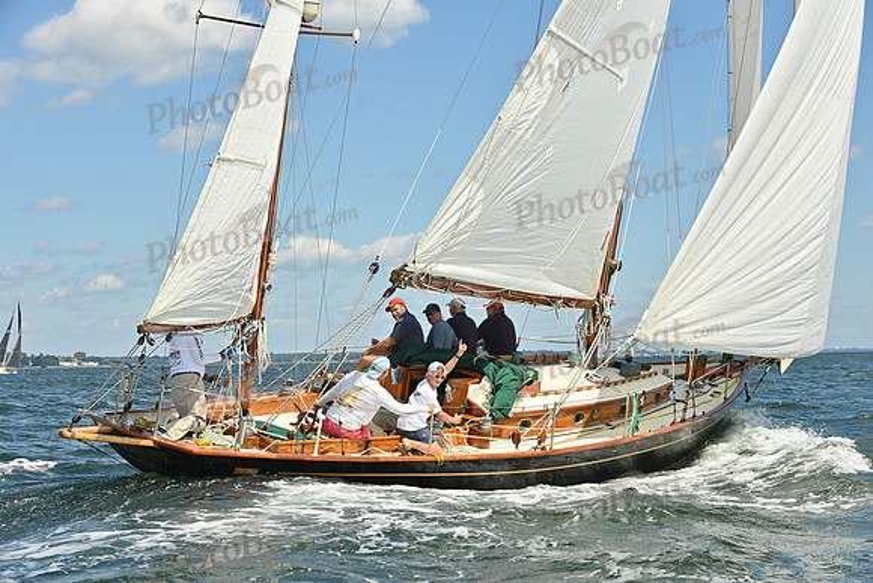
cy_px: 292
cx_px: 436
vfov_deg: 19.5
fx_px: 1698
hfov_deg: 28.8
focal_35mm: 70
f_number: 8
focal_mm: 70
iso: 250
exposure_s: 1/1250
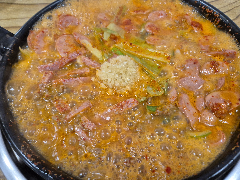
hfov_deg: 73.9
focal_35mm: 23
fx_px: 159
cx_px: 120
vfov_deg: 58.9
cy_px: 90
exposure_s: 1/120
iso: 200
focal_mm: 5.4
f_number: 1.8
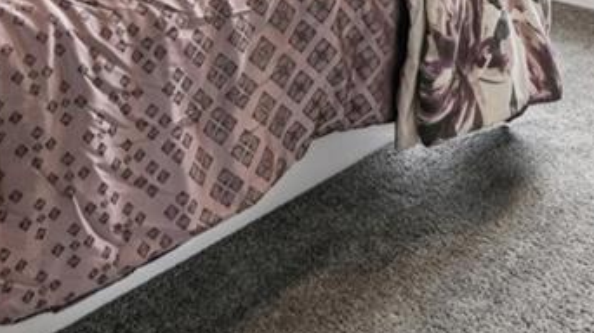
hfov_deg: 43.7
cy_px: -232
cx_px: 314
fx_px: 740
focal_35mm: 47
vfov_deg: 20.0
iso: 400
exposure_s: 1/100
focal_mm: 10
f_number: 6.4
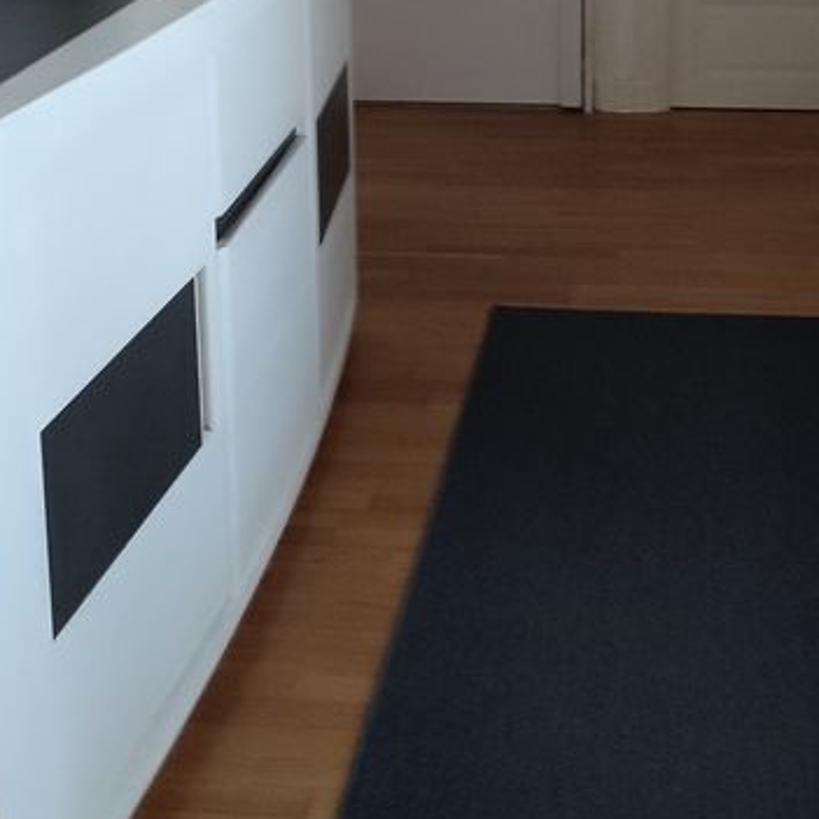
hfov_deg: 27.3
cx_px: 443
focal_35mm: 63
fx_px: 1686
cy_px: -5
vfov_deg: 25.9
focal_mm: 6.04
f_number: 1.9
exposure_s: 1/17
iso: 3328
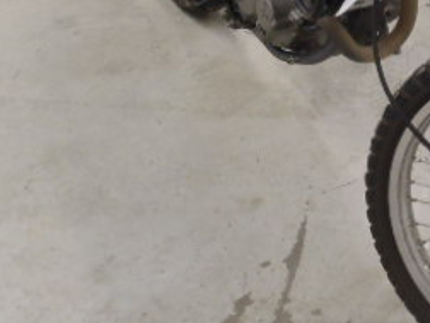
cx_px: 432
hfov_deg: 26.0
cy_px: -43
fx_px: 882
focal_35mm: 71
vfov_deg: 19.7
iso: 200
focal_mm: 5
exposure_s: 1/20
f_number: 3.5
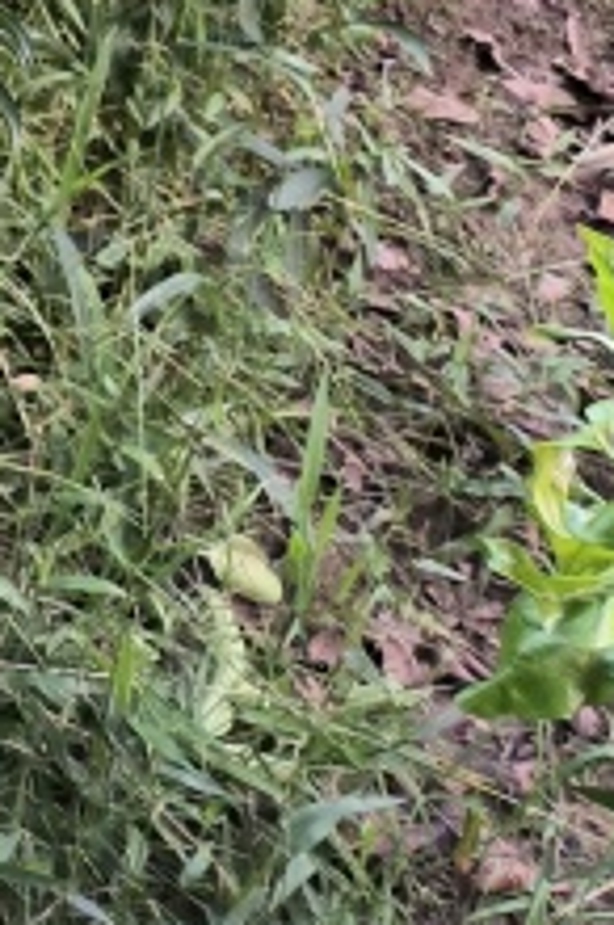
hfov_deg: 9.8
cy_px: -658
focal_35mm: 116
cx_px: -1056
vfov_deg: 15.5
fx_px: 2977
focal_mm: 4.69
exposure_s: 1/50
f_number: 1.79
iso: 76
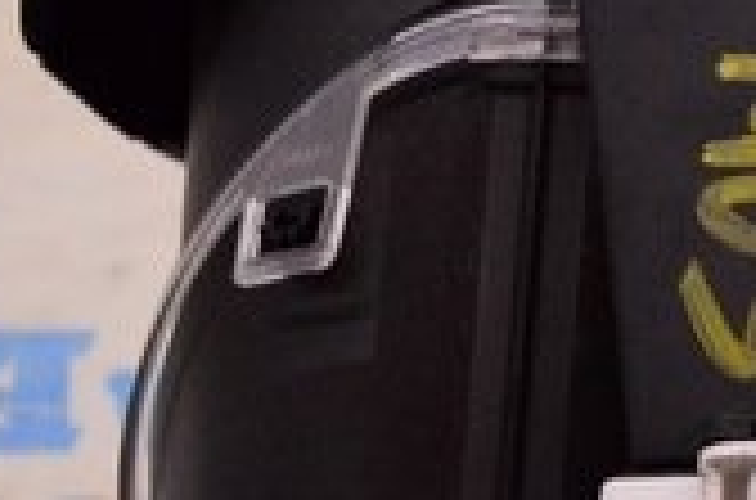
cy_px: 340
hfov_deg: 11.7
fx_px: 3455
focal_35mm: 165
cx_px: 1300
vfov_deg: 8.3
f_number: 4
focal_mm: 18
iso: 1600
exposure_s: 1/400
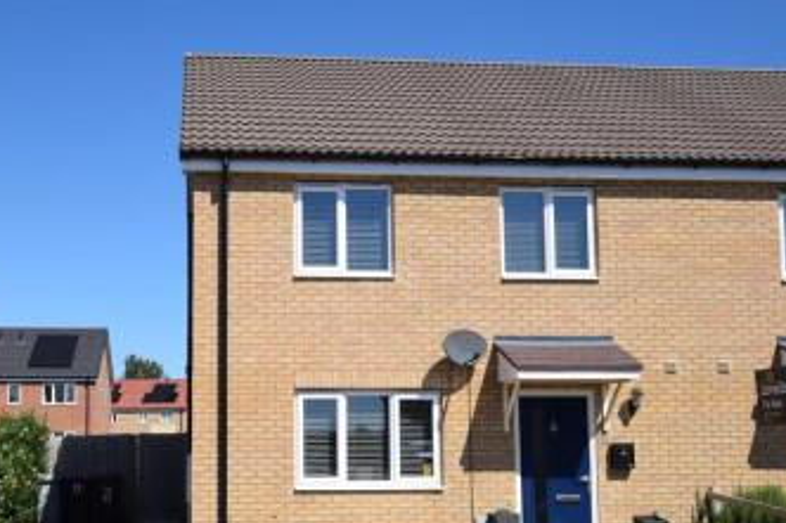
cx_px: 272
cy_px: 370
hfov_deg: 44.9
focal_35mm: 43
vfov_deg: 30.8
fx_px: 938
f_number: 10
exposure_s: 1/400
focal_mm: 20
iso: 200
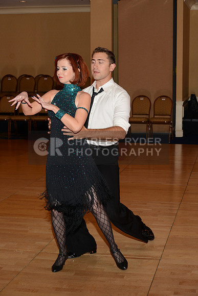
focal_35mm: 70
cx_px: 99
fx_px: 577
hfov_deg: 19.5
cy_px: 148
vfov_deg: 28.8
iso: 800
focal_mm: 70
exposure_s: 1/250
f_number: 8
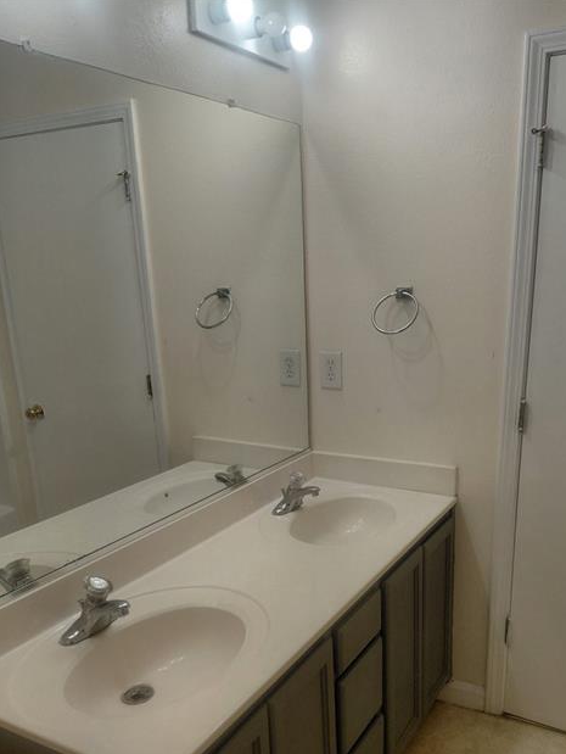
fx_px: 675
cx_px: 309
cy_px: 464
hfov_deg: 45.4
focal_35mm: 31
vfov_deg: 57.7
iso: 64
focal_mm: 4.69
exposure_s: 1/120
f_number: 1.8
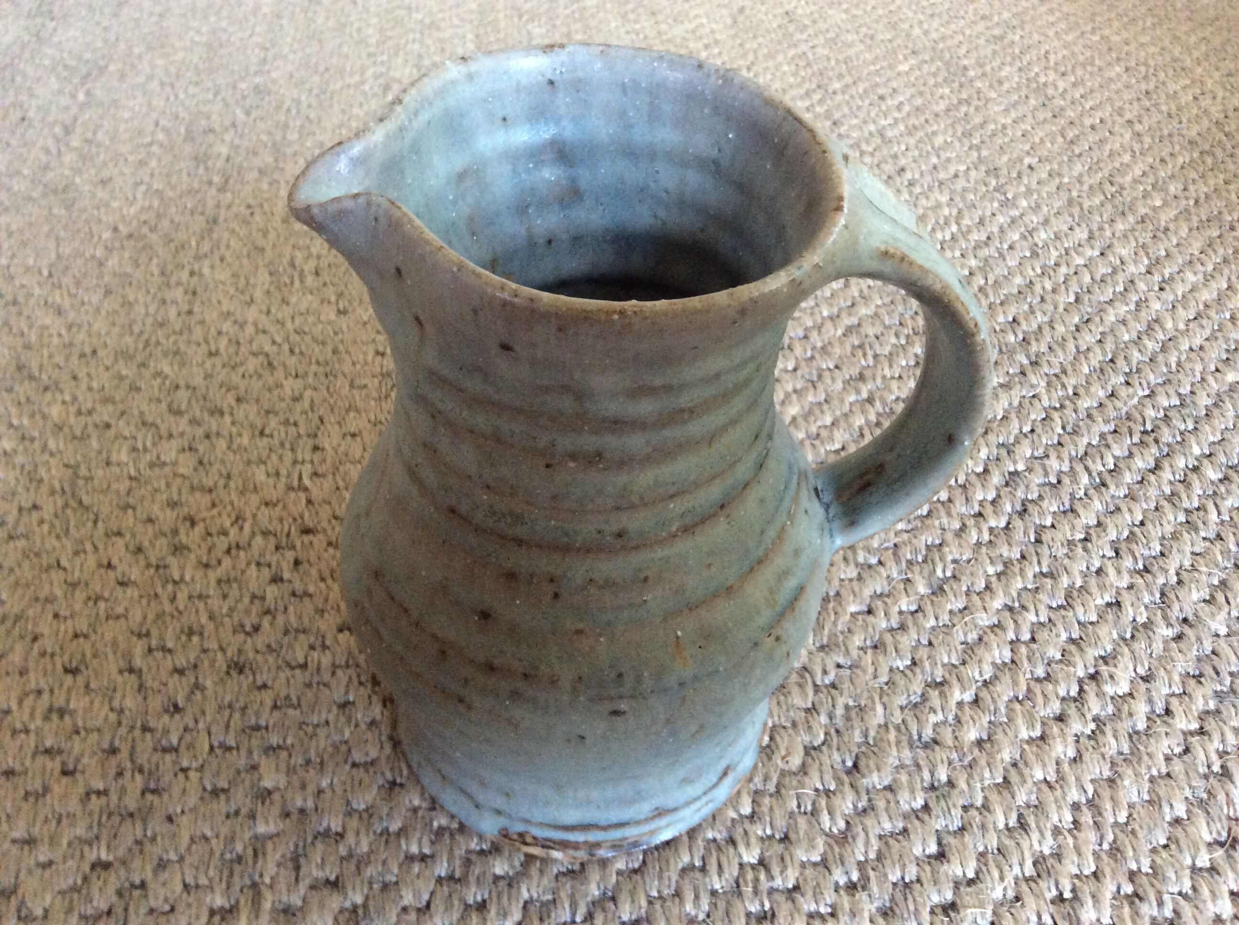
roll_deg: +1.3
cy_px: 462
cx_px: 620
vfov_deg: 44.1
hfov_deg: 56.9
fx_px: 1144
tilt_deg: -43.7
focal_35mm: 32
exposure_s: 1/20
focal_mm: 3.3
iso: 250
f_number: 2.4
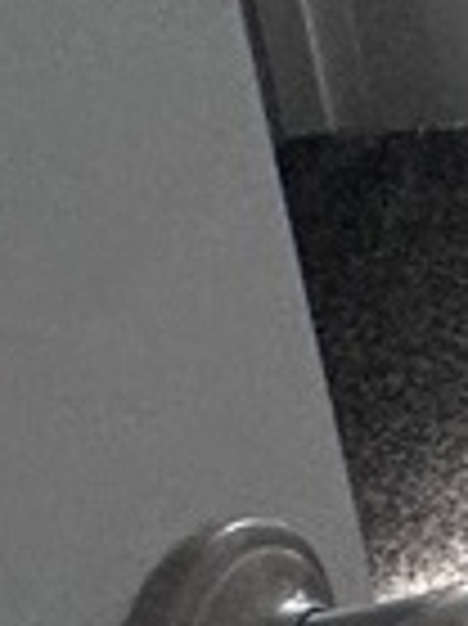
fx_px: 2618
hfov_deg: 5.3
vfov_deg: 12.6
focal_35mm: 145
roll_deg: -1.9
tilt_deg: -13.9
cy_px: -446
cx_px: 2750
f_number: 2.2
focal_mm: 2.22
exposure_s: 1/99
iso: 160
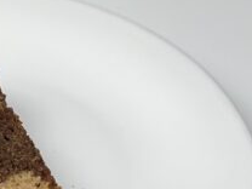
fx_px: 1718
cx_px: -299
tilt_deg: -36.7
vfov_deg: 6.2
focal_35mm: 236
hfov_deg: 7.9
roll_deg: -2.4
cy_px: -63
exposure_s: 1/555
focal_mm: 6.86
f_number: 1.78
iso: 80
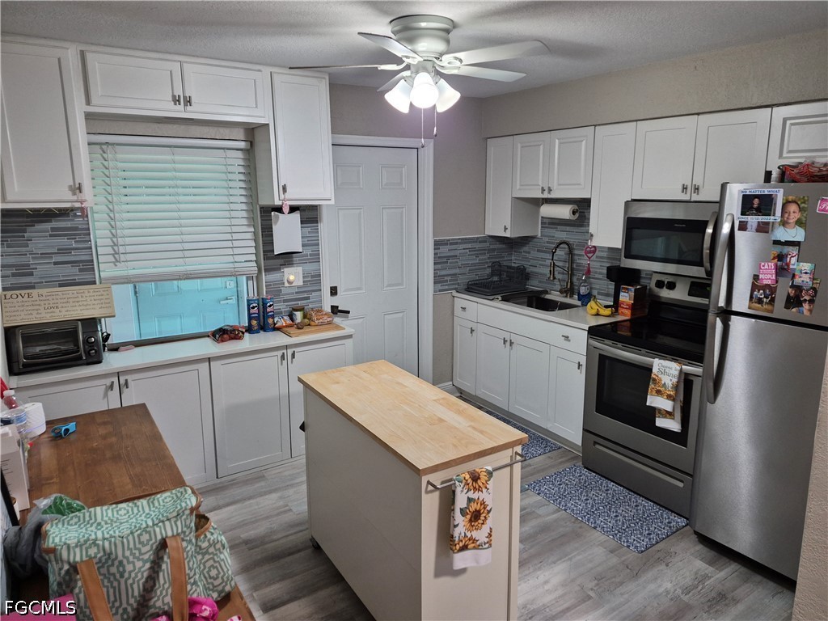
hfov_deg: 73.9
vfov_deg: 58.9
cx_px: 414
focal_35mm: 23
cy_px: 310
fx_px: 550
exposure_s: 1/120
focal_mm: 5.4
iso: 500
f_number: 1.8
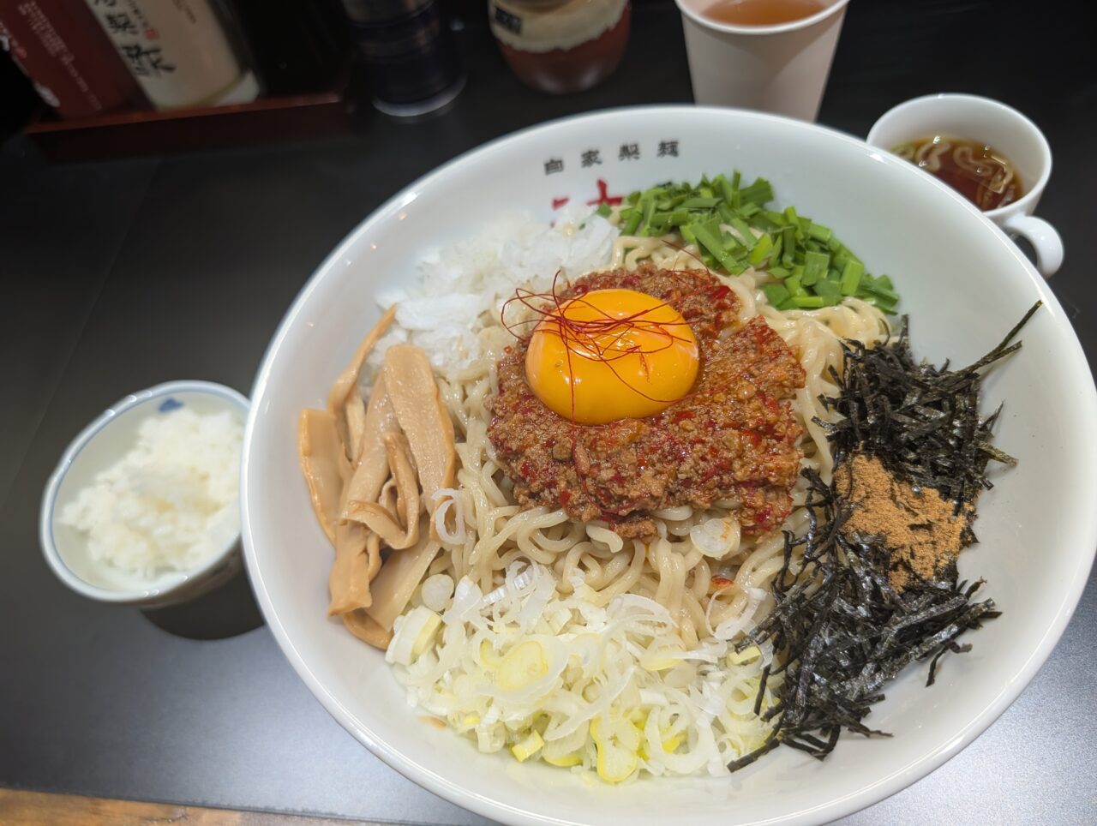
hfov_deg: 71.5
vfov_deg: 56.9
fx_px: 762
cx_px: 548
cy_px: 413
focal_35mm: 24
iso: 225
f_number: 1.68
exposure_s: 1/117
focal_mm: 6.9
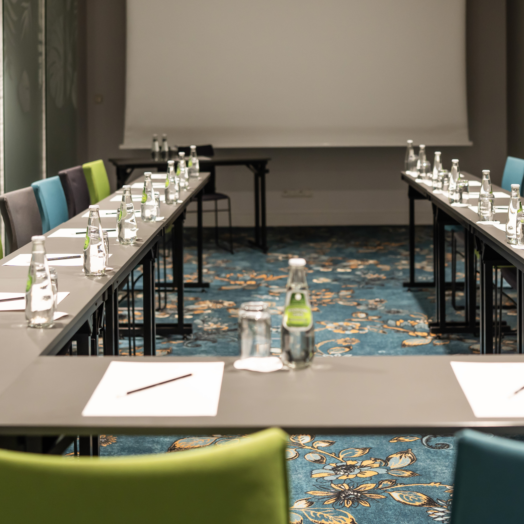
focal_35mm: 60
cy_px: 187
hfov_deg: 28.5
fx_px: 1028
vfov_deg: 28.5
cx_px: 323
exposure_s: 1/200
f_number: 2
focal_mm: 35
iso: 640
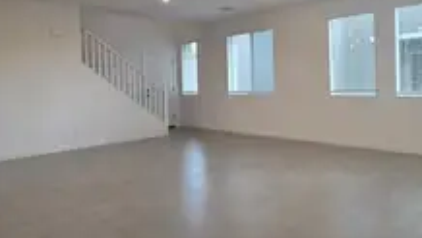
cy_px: 91
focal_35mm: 26
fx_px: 291
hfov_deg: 69.7
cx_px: 283
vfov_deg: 44.2
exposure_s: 1/120
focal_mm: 2.2
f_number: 1.9
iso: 160
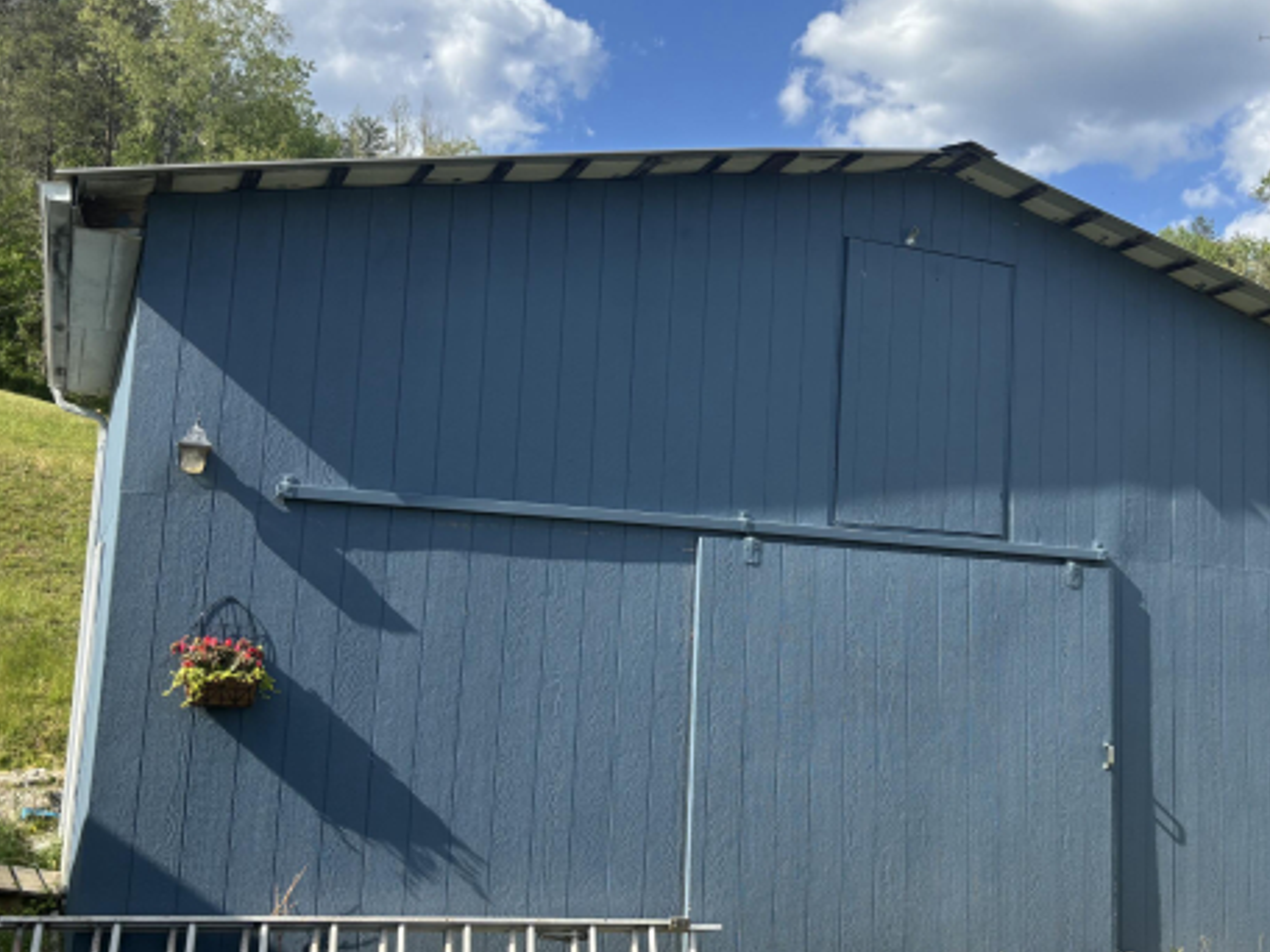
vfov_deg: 37.7
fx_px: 1394
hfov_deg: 48.9
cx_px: 700
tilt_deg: +8.1
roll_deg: -3.0
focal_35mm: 38
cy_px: 440
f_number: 1.6
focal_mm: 5.96
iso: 50
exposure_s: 1/2062
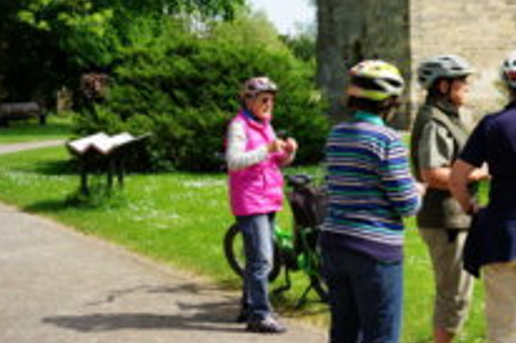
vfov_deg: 19.7
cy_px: 49
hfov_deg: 28.4
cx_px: 478
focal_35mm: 68
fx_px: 974
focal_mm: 35
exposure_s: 1/320
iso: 100
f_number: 6.3
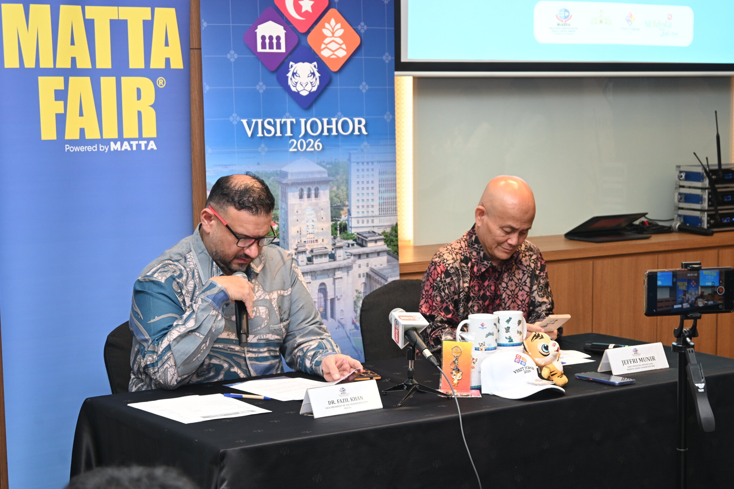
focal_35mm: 76
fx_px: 1549
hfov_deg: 26.7
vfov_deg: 17.9
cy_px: 245
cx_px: 364
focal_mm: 50
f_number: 6.3
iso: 720
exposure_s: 1/30
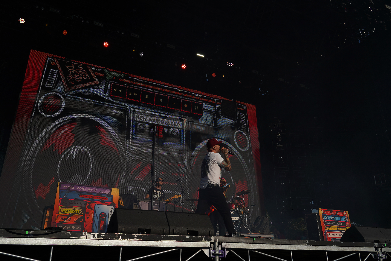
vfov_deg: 43.6
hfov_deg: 61.9
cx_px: 196
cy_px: 130
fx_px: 326
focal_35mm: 30
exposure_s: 1/1000
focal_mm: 30
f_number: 8
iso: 100
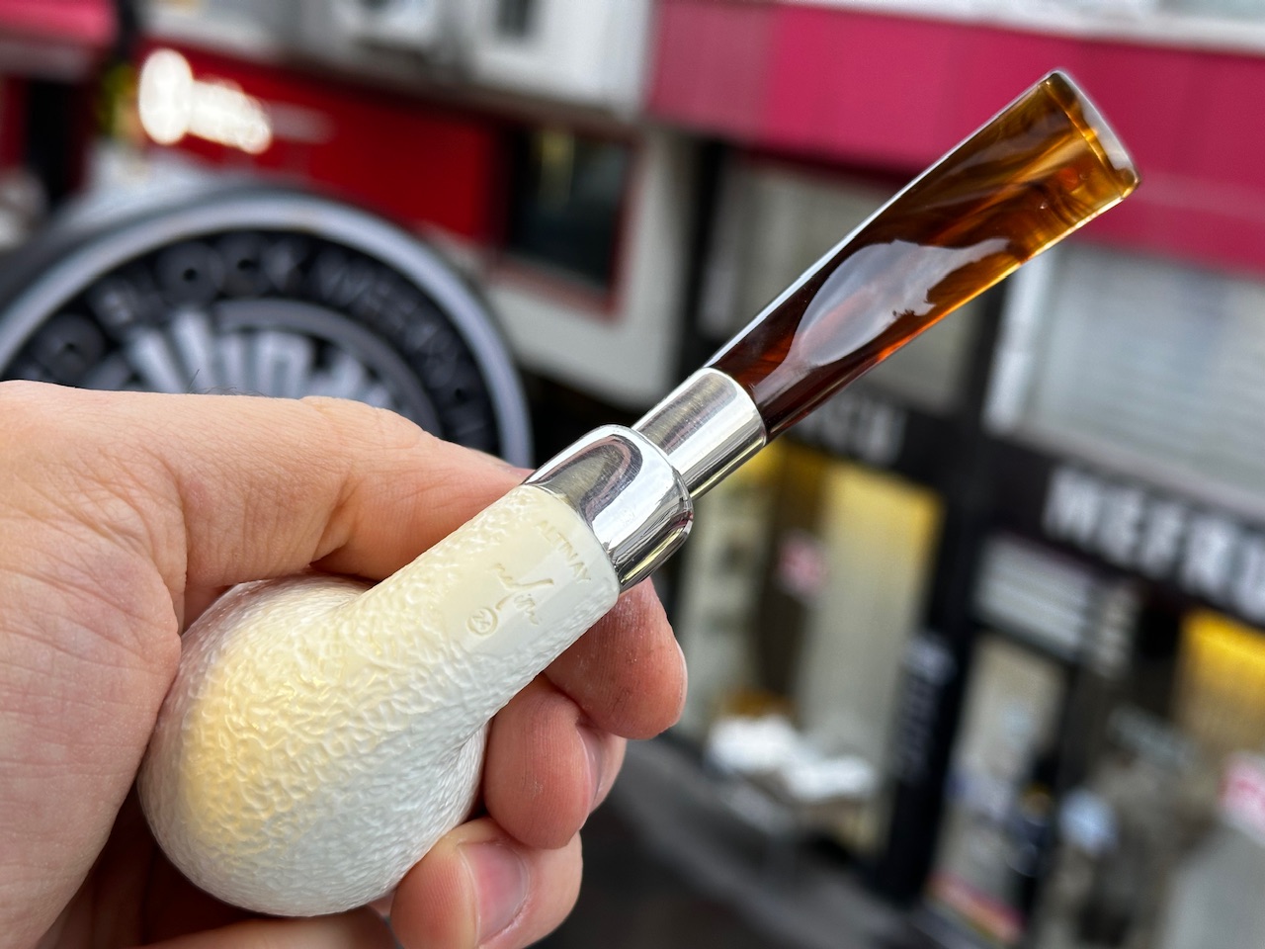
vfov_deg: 30.3
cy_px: 474
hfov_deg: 39.7
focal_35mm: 48
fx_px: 1754
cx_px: 632
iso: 100
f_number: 1.78
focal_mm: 6.86
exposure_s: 1/100
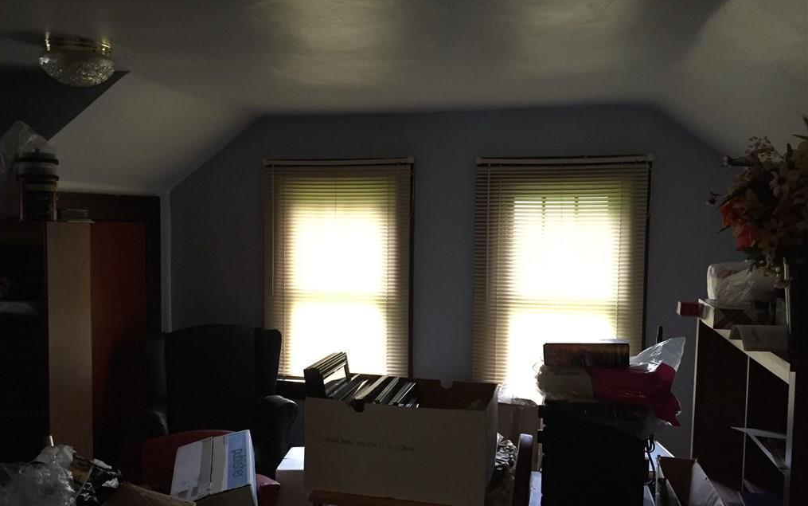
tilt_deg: -1.2
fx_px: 683
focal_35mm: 31
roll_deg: -0.7
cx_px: 401
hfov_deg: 61.2
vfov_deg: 40.6
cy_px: 264
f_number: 2.2
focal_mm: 4.15
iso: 200
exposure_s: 1/30
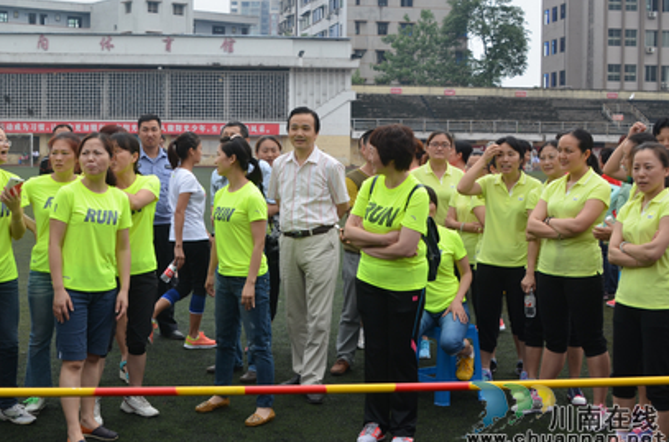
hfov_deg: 33.9
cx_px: 268
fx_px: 1093
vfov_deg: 22.8
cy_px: 182
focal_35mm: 59
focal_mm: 32
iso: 200
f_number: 8
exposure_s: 1/250
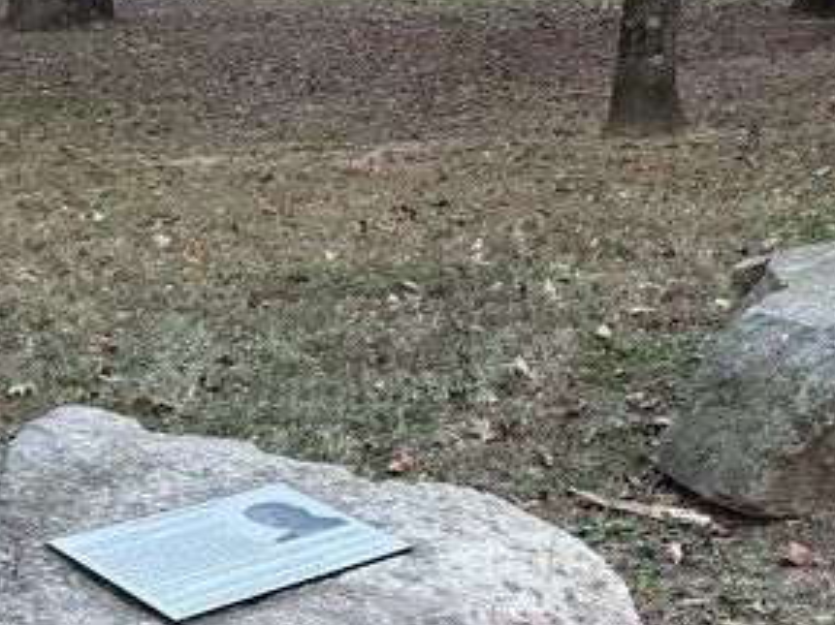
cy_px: 506
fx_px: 1615
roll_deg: -3.0
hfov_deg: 28.7
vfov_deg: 21.6
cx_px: 579
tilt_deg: -19.1
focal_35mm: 67
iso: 1000
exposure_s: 1/40
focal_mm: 6.76
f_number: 1.78
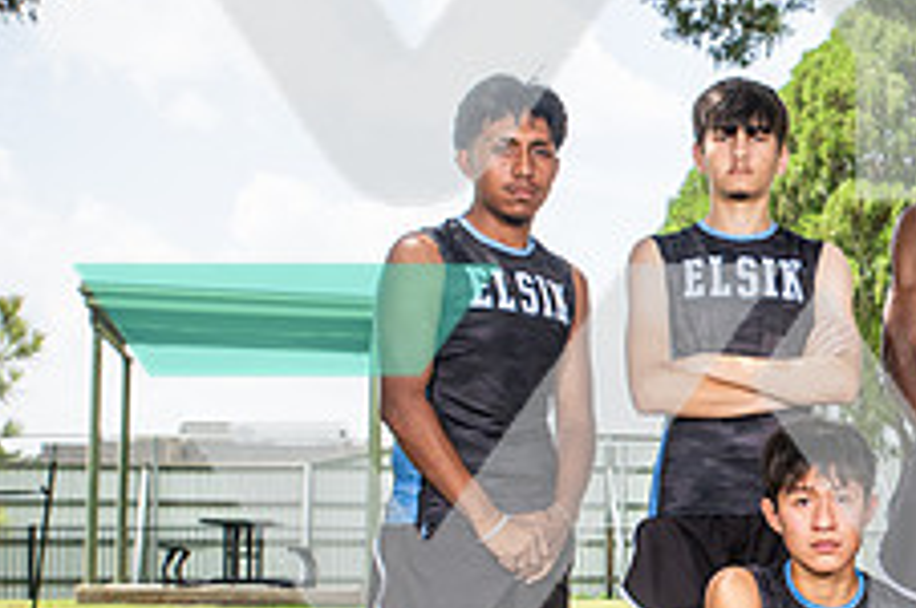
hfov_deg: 21.1
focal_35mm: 90
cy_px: 480
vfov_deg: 15.1
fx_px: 2287
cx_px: 1106
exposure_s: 1/500
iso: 250
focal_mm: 35
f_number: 6.3
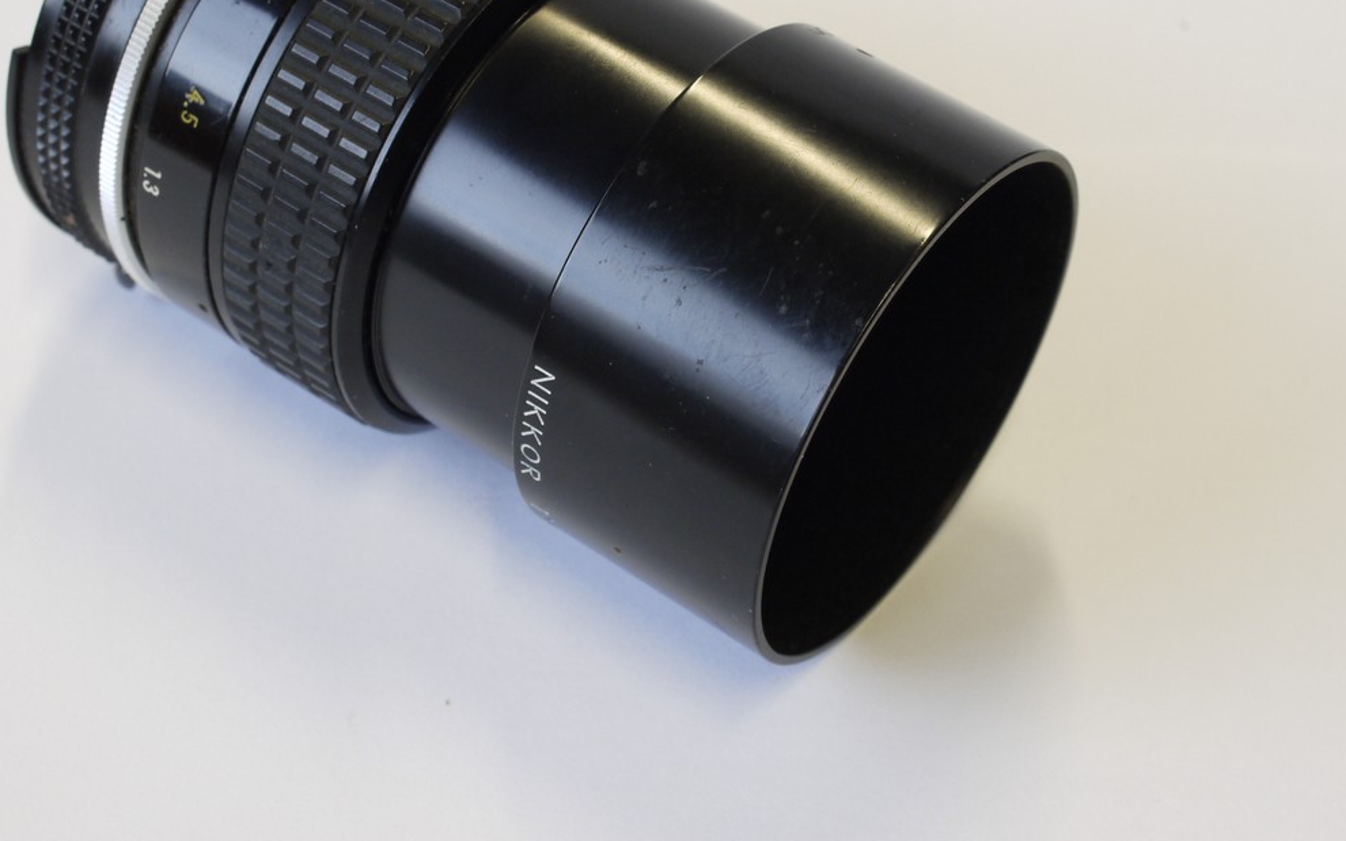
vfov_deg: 16.9
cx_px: 666
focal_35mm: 77
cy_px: 246
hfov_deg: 26.8
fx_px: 2824
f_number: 8
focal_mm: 30
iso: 400
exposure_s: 1/30
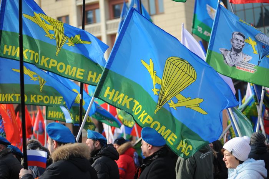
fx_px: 597
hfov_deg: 25.4
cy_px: 90
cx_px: 134
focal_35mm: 80
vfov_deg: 17.0
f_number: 2.8
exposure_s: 1/3200
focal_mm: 80
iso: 400
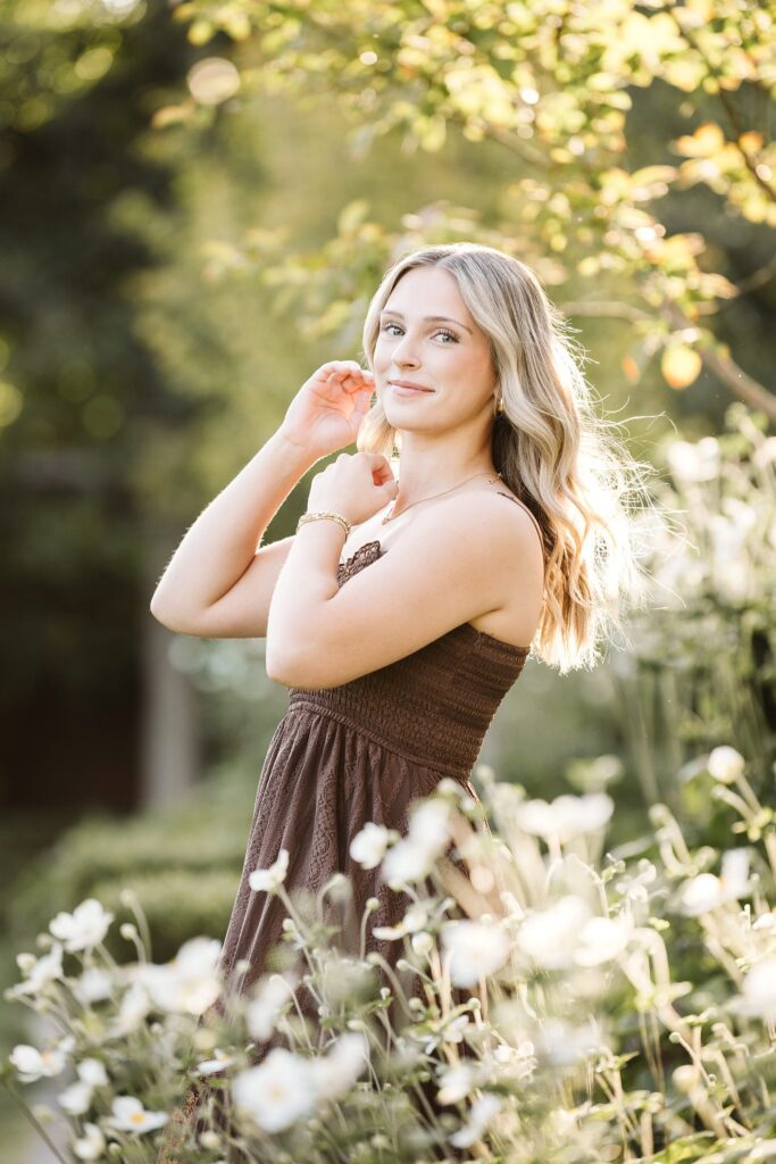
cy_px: 582
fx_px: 6464
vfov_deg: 10.3
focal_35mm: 200
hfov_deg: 6.9
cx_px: 388
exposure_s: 1/500
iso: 500
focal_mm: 200
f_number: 3.5
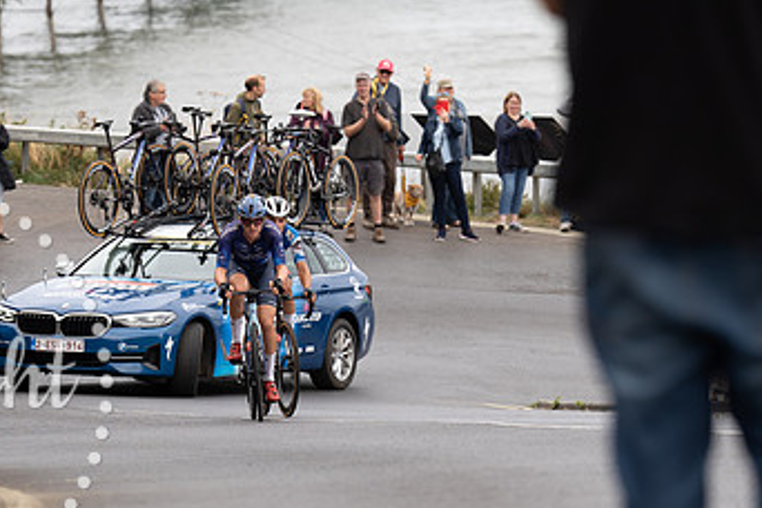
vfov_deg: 5.1
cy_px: 271
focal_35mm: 268
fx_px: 5672
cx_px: 250
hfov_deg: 7.7
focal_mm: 158
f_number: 3.5
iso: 320
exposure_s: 1/1000
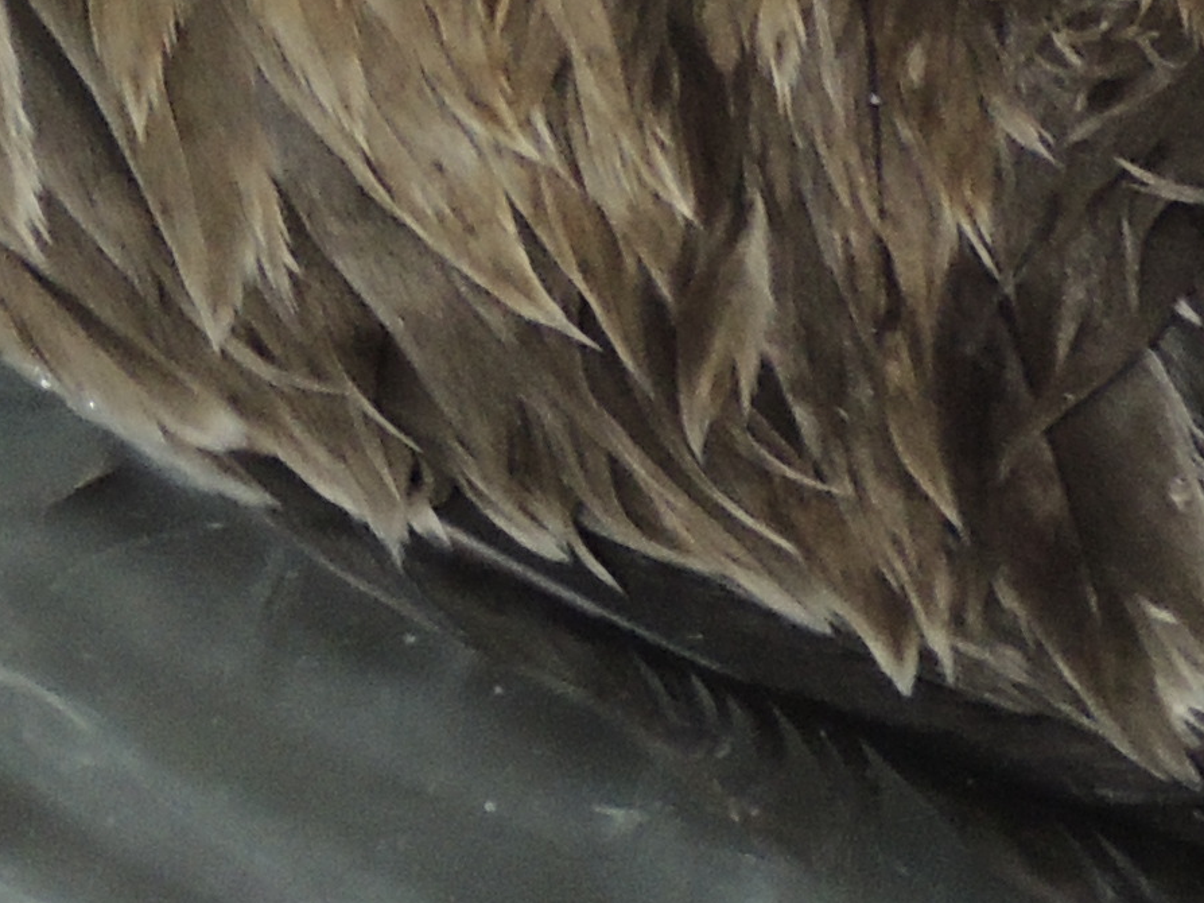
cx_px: 30
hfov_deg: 5.5
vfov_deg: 4.1
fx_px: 12553
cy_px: -1020
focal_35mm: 361
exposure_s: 1/25
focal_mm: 12.4
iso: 400
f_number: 3.9
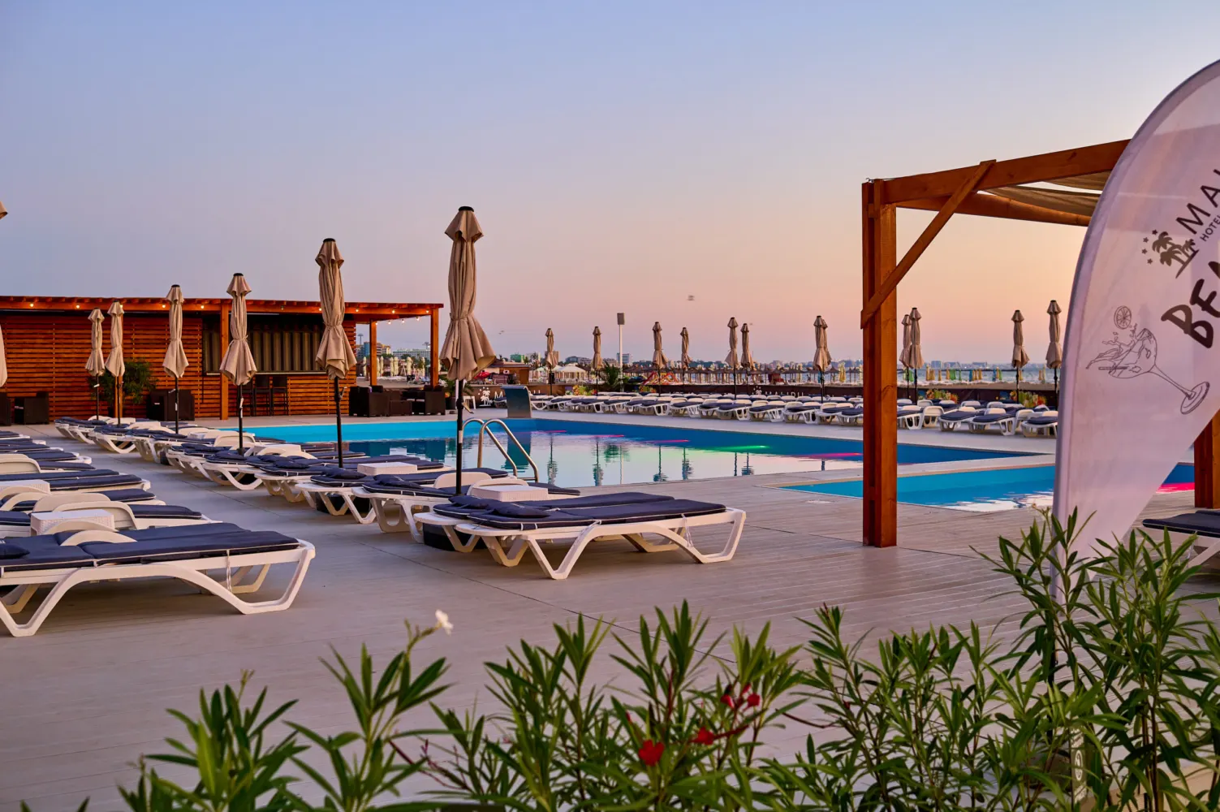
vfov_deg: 37.8
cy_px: 406
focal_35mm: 35
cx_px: 610
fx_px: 1185
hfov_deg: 54.5
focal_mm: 35
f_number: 4.5
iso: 200
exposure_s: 1/25
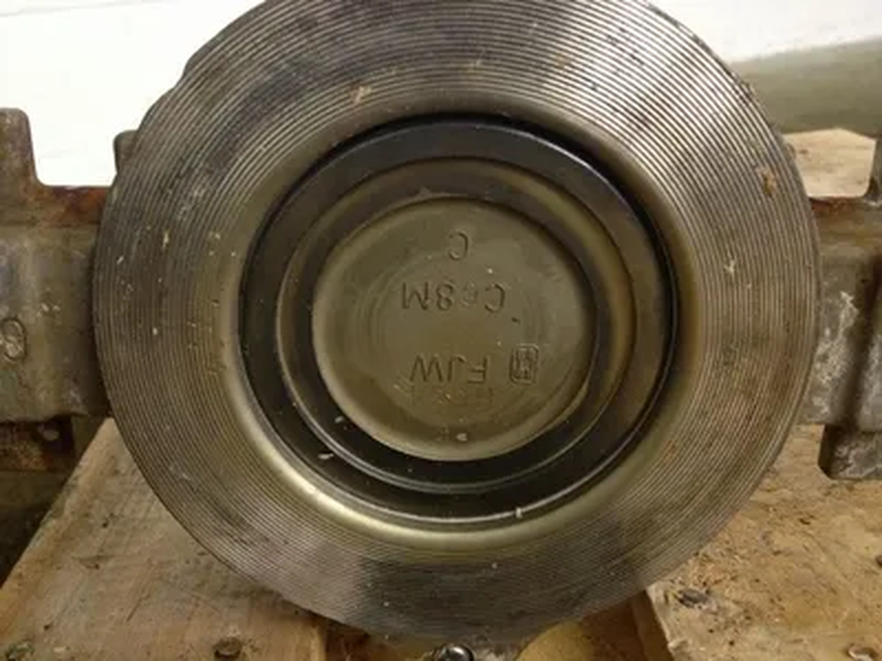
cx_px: 441
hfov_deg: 52.6
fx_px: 892
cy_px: 330
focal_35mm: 35
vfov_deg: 40.7
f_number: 2.4
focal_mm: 4.28
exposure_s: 1/20
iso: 320
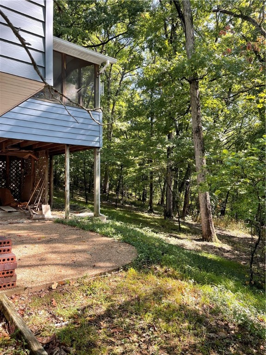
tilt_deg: -0.6
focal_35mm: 26
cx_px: 133
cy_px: 178
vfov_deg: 67.3
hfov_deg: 53.1
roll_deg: +0.6
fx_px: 266
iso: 40
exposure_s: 1/241
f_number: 1.6
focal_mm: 5.1
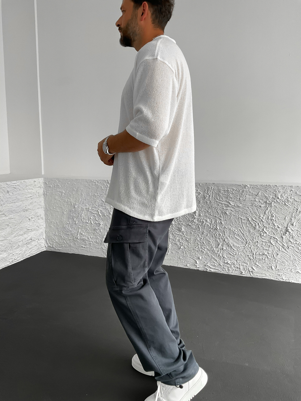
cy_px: 200
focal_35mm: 29
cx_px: 150
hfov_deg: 48.2
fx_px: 336
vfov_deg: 61.7
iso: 64
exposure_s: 1/120
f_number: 1.8
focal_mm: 3
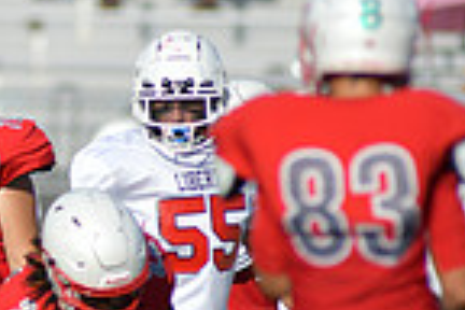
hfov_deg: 1.7
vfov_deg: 1.1
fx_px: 15563
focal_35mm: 1205
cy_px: 266
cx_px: -100
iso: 64
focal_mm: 300
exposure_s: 1/2000
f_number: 3.5
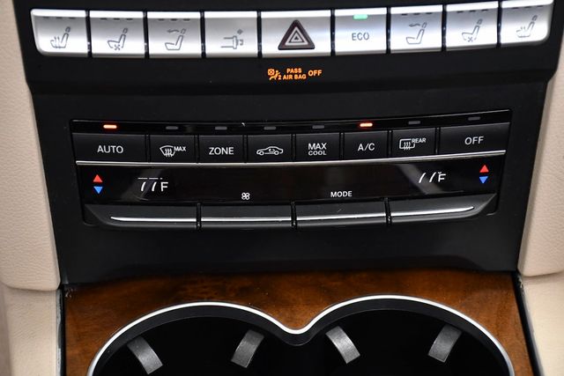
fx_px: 1316
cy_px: 188
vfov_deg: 16.3
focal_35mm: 84
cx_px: 282
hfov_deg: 24.2
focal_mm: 56
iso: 2000
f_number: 5.6
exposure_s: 1/200
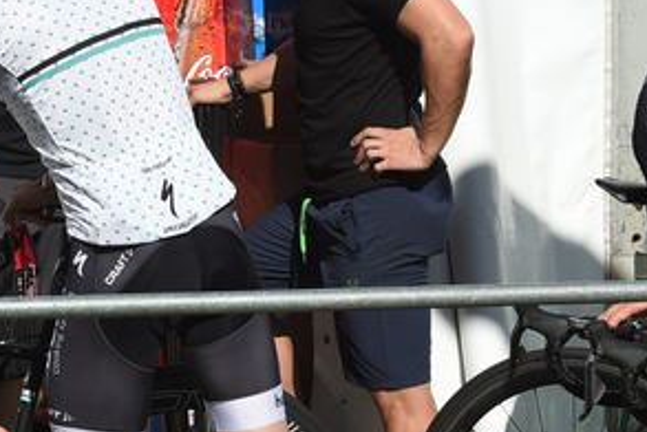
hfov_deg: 7.4
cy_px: 142
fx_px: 5019
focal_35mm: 279
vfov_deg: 4.9
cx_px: 336
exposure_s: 1/800
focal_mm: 80
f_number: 14
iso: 500
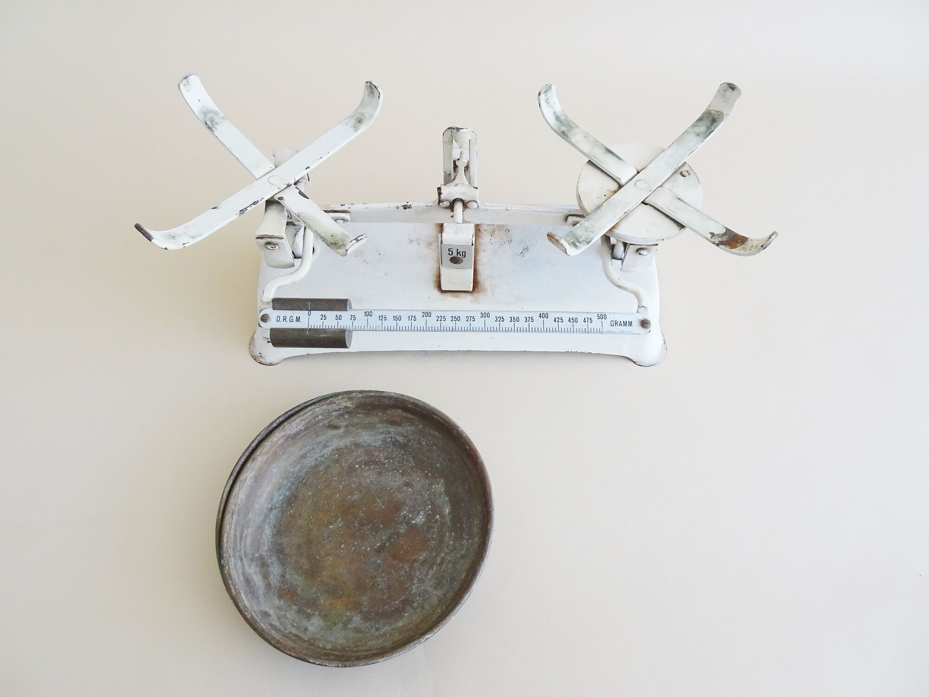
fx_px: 644
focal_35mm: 24
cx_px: 464
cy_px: 348
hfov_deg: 71.6
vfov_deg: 56.8
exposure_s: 1/30
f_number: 3.5
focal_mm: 4.1
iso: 160
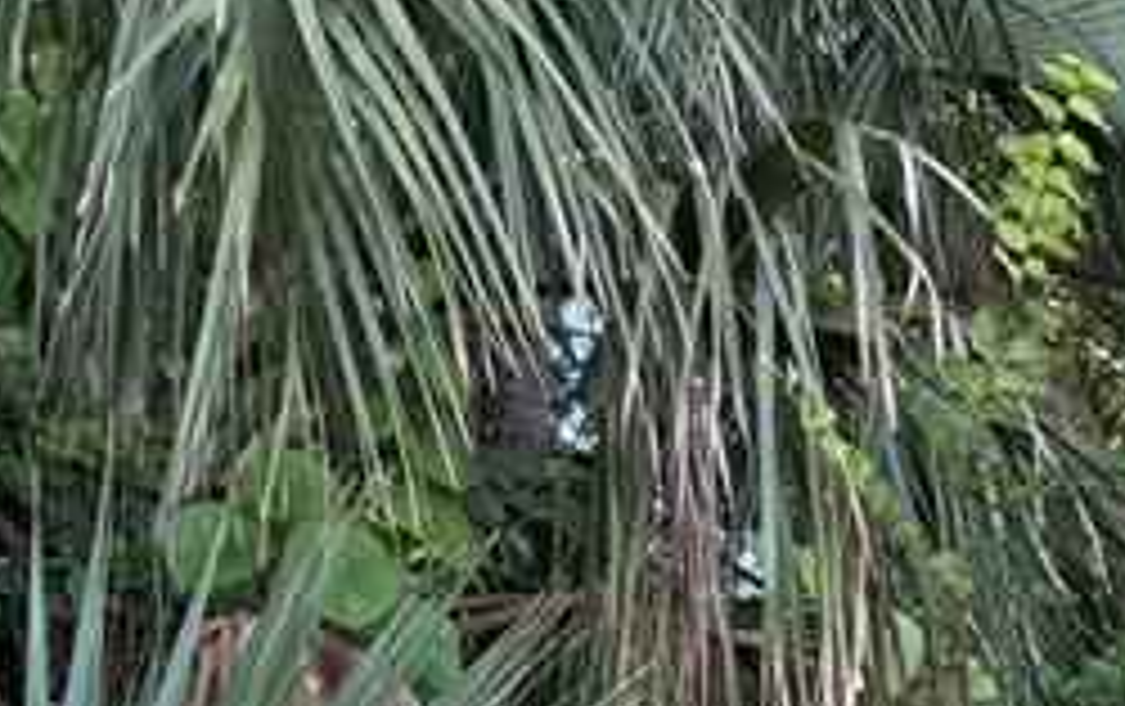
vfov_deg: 10.8
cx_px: 2268
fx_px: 3193
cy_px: 1673
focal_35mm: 104
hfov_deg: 15.7
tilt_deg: -8.2
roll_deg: -0.4
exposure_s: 1/504
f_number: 1.78
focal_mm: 6.76
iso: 100
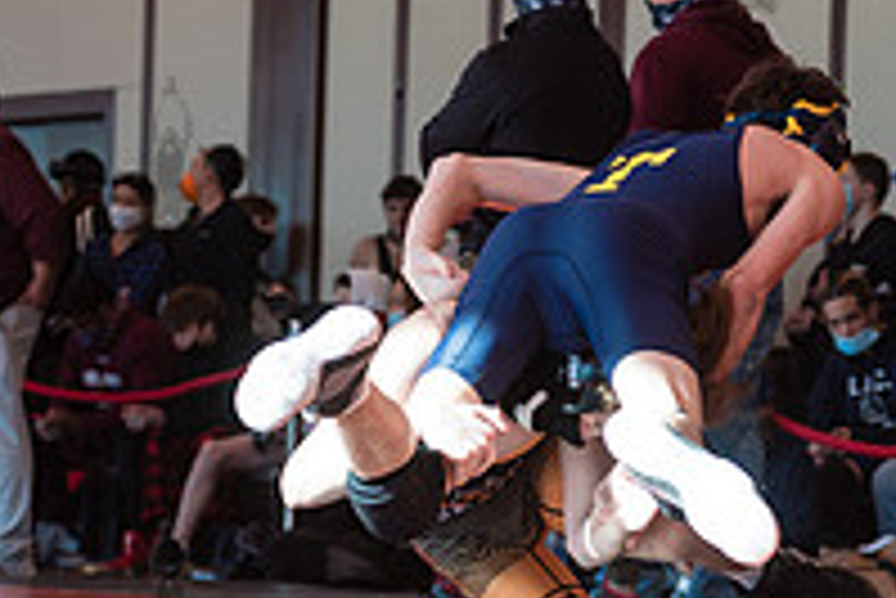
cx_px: 747
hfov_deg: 8.8
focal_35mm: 233
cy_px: 371
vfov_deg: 5.9
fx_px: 5803
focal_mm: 80
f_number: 4.5
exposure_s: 1/400
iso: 400
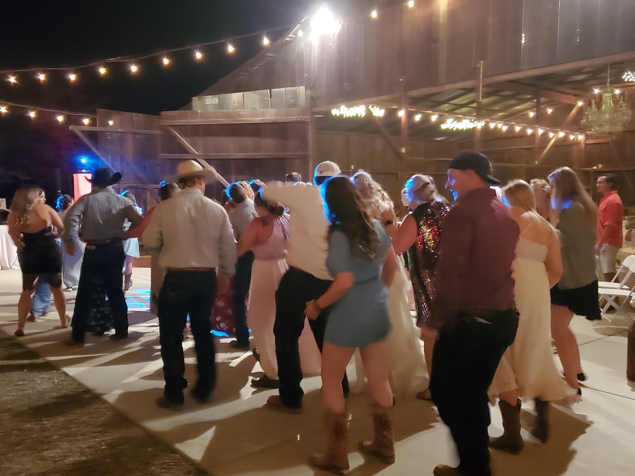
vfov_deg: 53.1
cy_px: 238
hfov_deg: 67.3
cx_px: 318
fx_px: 477
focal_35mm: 26
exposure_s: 1/17
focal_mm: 4.3
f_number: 1.5
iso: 640
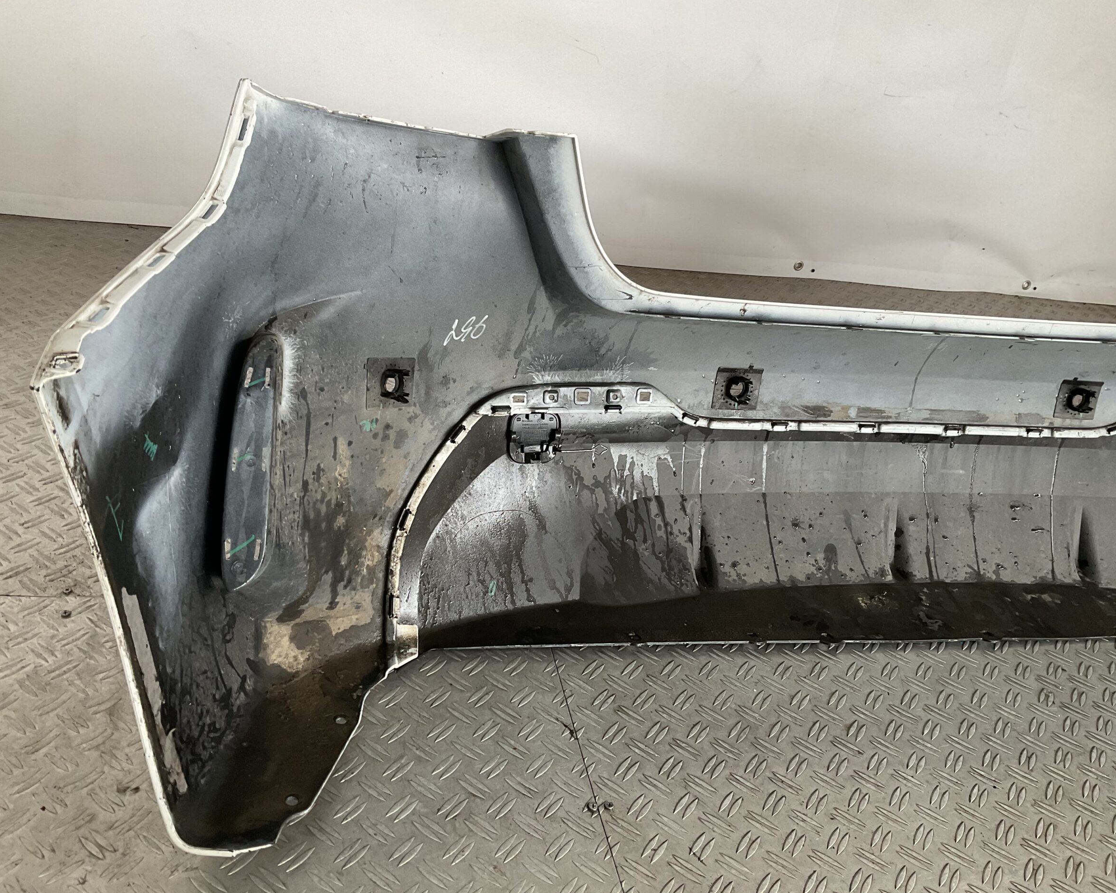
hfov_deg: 57.2
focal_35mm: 31
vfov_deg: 47.1
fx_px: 1024
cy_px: 448
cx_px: 533
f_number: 1.8
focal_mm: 3
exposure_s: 1/50
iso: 64
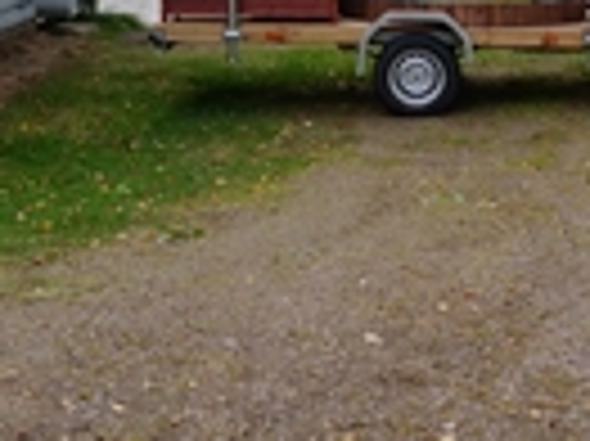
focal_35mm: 84
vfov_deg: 17.4
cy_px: 72
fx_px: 1430
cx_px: 410
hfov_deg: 23.2
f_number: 1.7
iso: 100
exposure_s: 1/240
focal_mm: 4.25
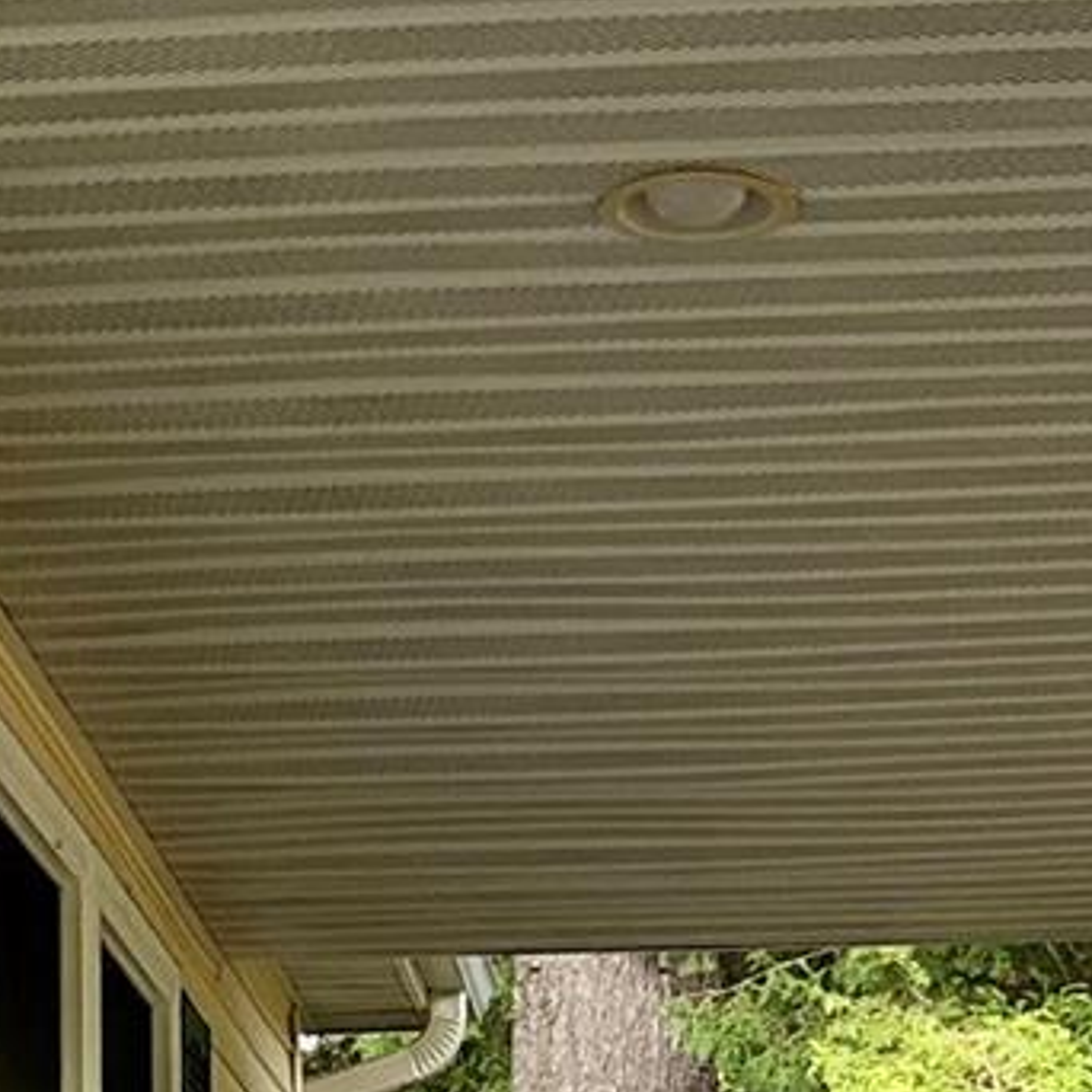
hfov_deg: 15.7
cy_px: 1922
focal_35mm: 111
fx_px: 3962
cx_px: 332
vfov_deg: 14.0
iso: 16
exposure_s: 1/122
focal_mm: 3
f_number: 1.8
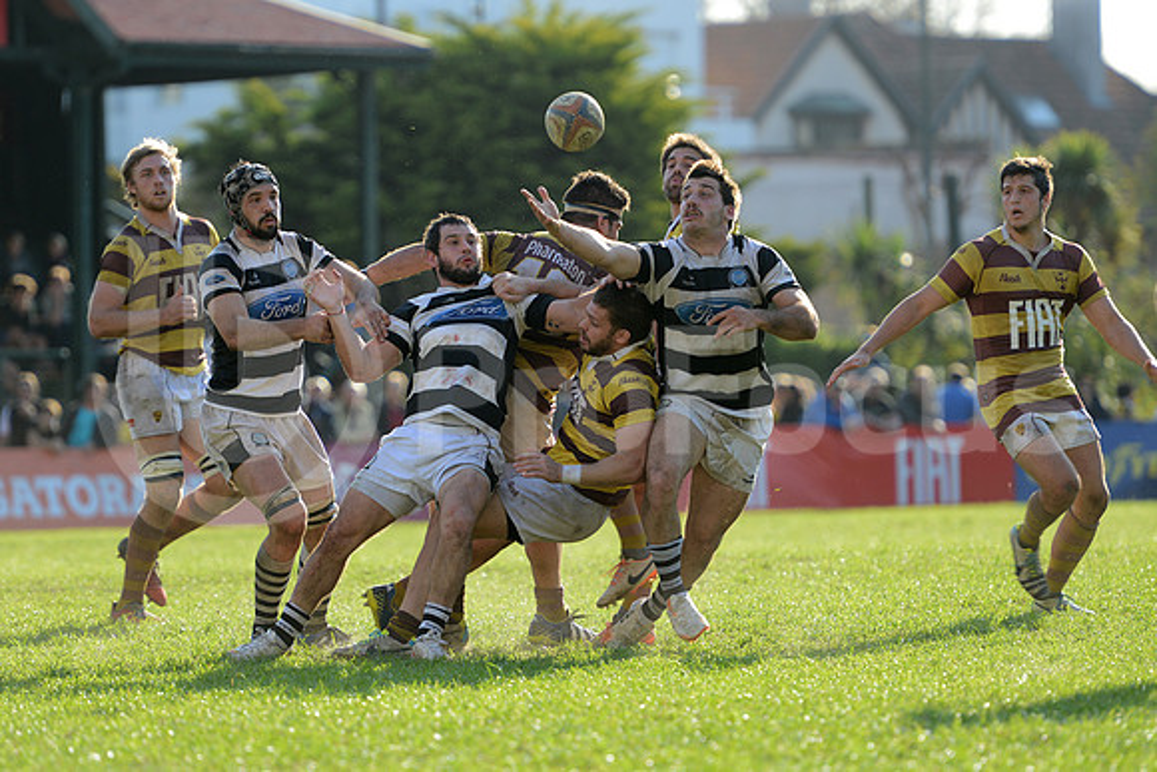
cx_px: 578
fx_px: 8679
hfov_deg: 7.6
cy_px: 386
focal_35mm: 270
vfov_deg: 5.1
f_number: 4
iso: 320
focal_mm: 270
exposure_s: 1/640
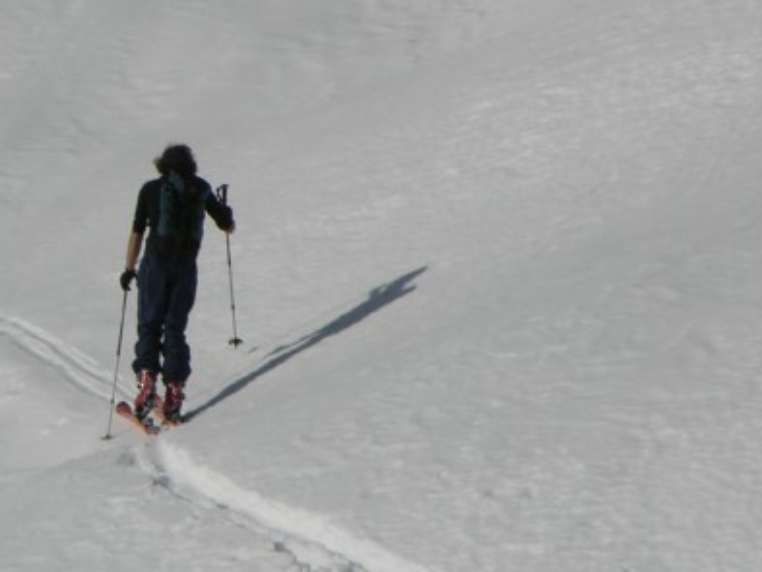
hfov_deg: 2.7
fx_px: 16052
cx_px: -16
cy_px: 215
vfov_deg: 2.0
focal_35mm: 729
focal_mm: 71.2
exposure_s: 1/545
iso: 50
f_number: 7.4
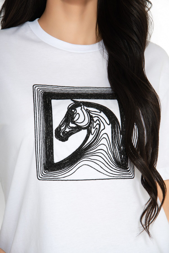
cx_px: 84
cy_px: 126
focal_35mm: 150
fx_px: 1056
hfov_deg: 9.1
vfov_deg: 13.7
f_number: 9
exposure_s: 1/160
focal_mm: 150
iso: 100
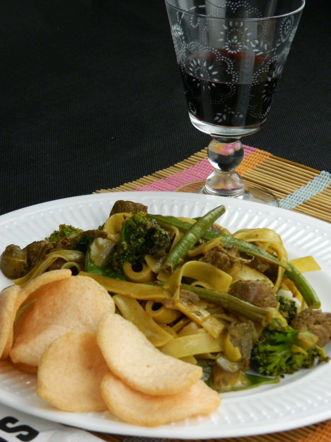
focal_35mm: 129
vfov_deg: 15.3
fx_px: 1645
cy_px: 221
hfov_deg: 11.5
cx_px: 166
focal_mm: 23.2
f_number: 4.7
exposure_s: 1/125
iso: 400
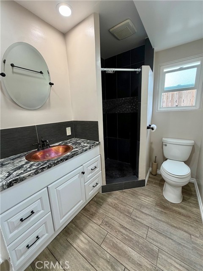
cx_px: 102
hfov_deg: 85.7
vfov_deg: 102.1
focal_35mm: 14
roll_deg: +2.3
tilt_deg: -12.8
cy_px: 136
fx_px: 109
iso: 250
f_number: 2.2
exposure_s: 1/120
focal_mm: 2.22
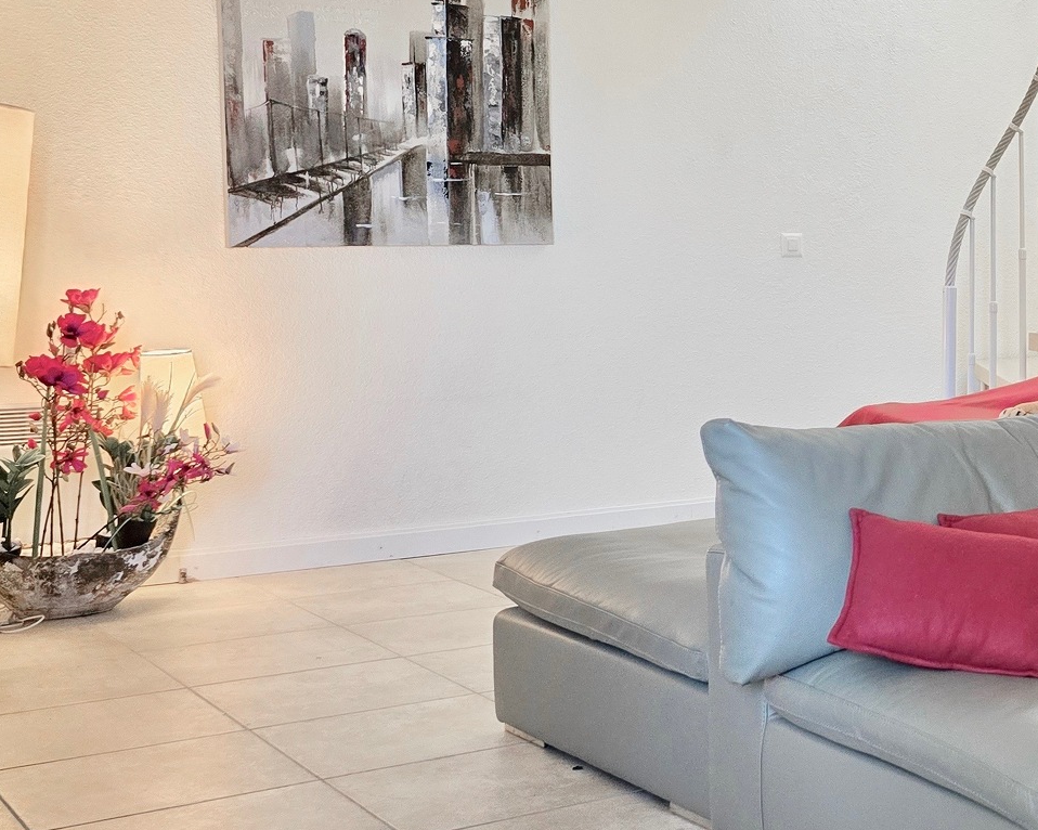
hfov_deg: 27.8
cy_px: 351
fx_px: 1843
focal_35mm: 60
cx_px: 1227
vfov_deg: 25.4
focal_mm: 6.3
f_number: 1.7
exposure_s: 1/100
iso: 200
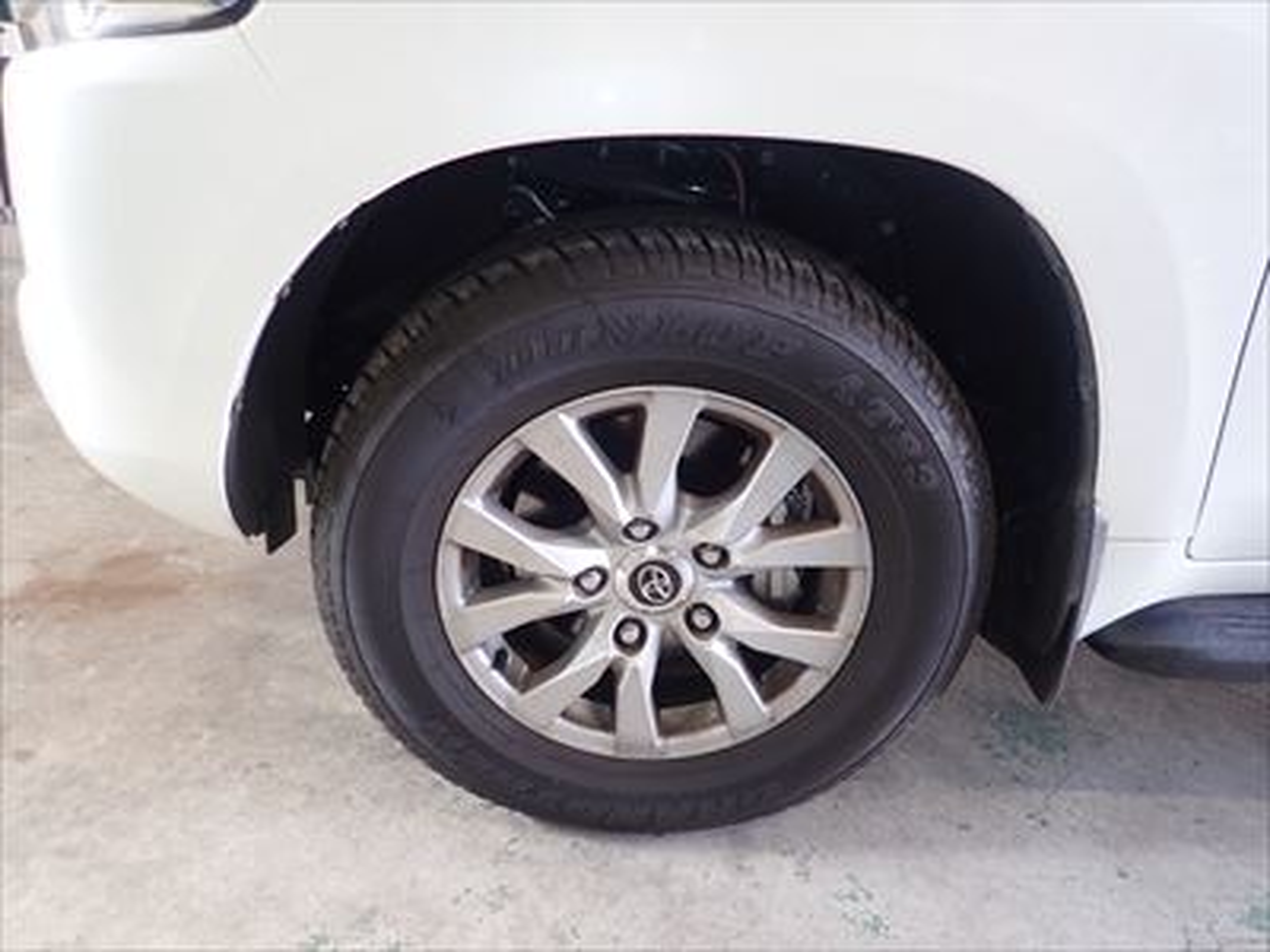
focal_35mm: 25
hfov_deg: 69.4
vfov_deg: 54.9
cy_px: 476
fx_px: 917
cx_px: 635
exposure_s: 1/30
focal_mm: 4.5
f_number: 2
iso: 200
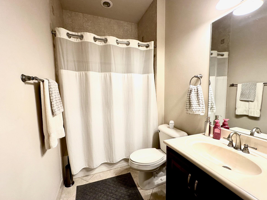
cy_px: 102
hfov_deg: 98.2
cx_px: 131
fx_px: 116
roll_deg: +0.6
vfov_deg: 81.8
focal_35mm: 15
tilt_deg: -5.2
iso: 160
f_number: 2.2
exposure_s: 1/120
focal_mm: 2.22
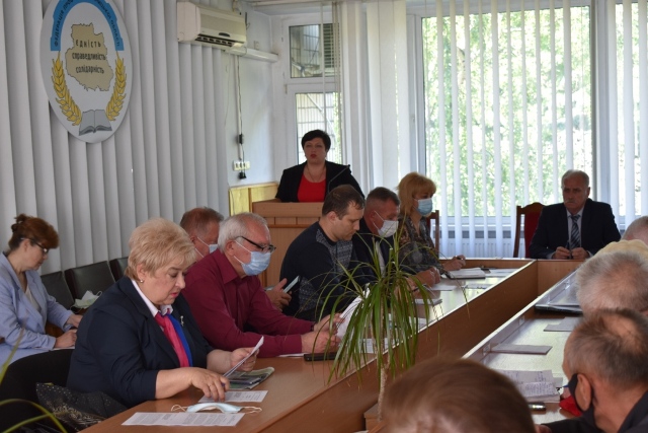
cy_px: 216
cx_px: 324
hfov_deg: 33.4
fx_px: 1080
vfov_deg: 22.6
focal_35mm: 60
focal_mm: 40
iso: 400
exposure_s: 1/40
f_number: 5
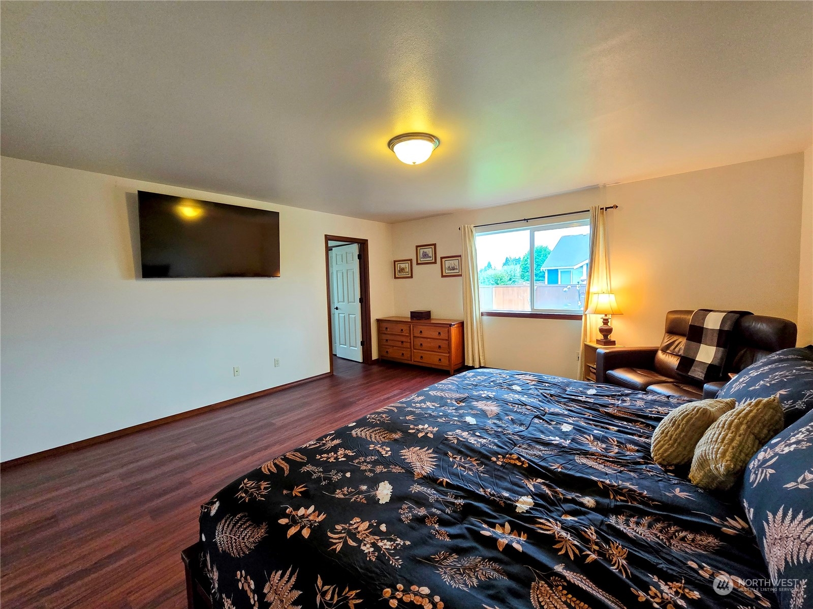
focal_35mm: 13
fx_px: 305
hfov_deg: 106.2
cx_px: 406
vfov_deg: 89.9
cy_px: 304
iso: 250
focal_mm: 2.2
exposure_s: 1/60
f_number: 2.2
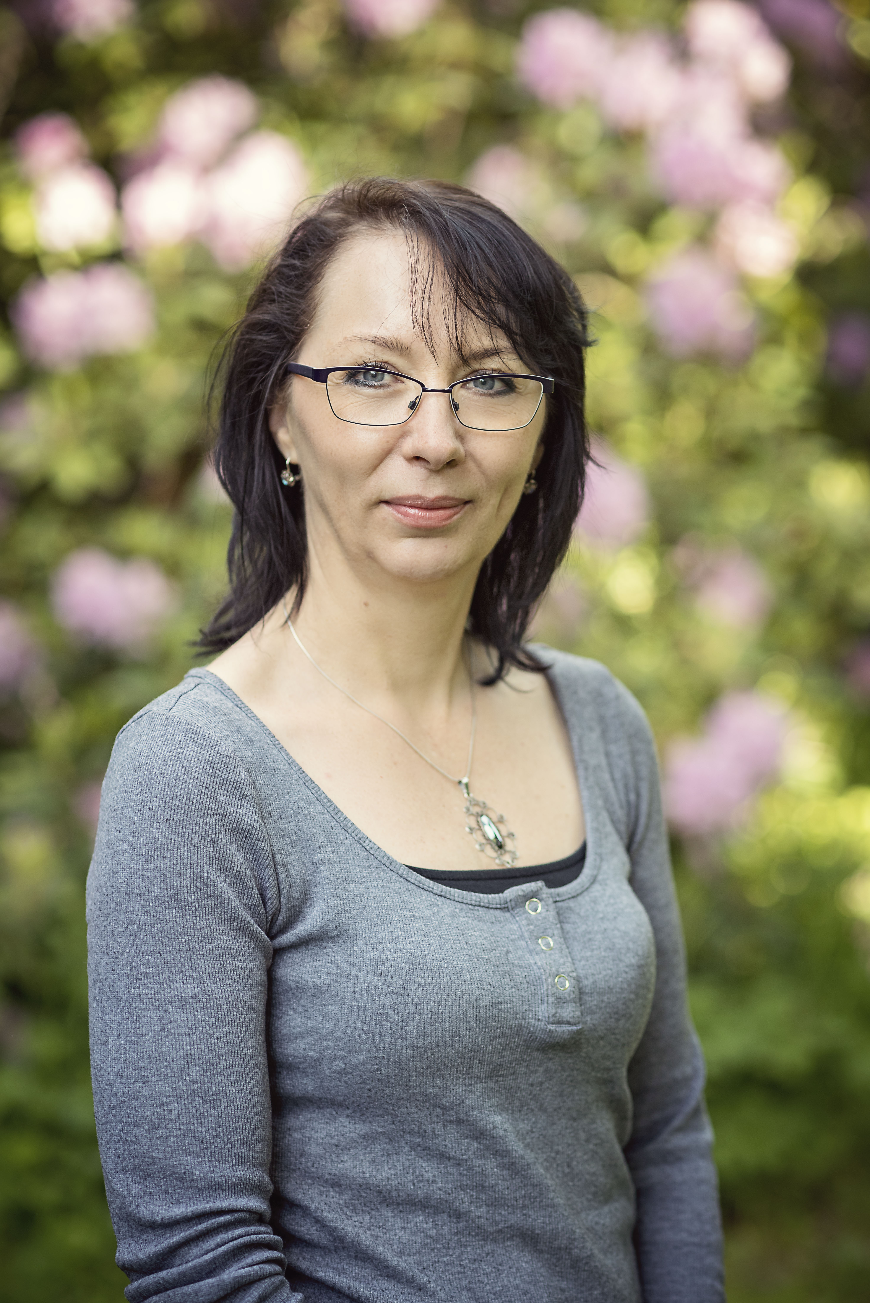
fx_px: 3078
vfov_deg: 23.9
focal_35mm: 85
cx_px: 435
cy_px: 652
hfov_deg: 16.1
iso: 500
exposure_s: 1/500
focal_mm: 85
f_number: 2.5
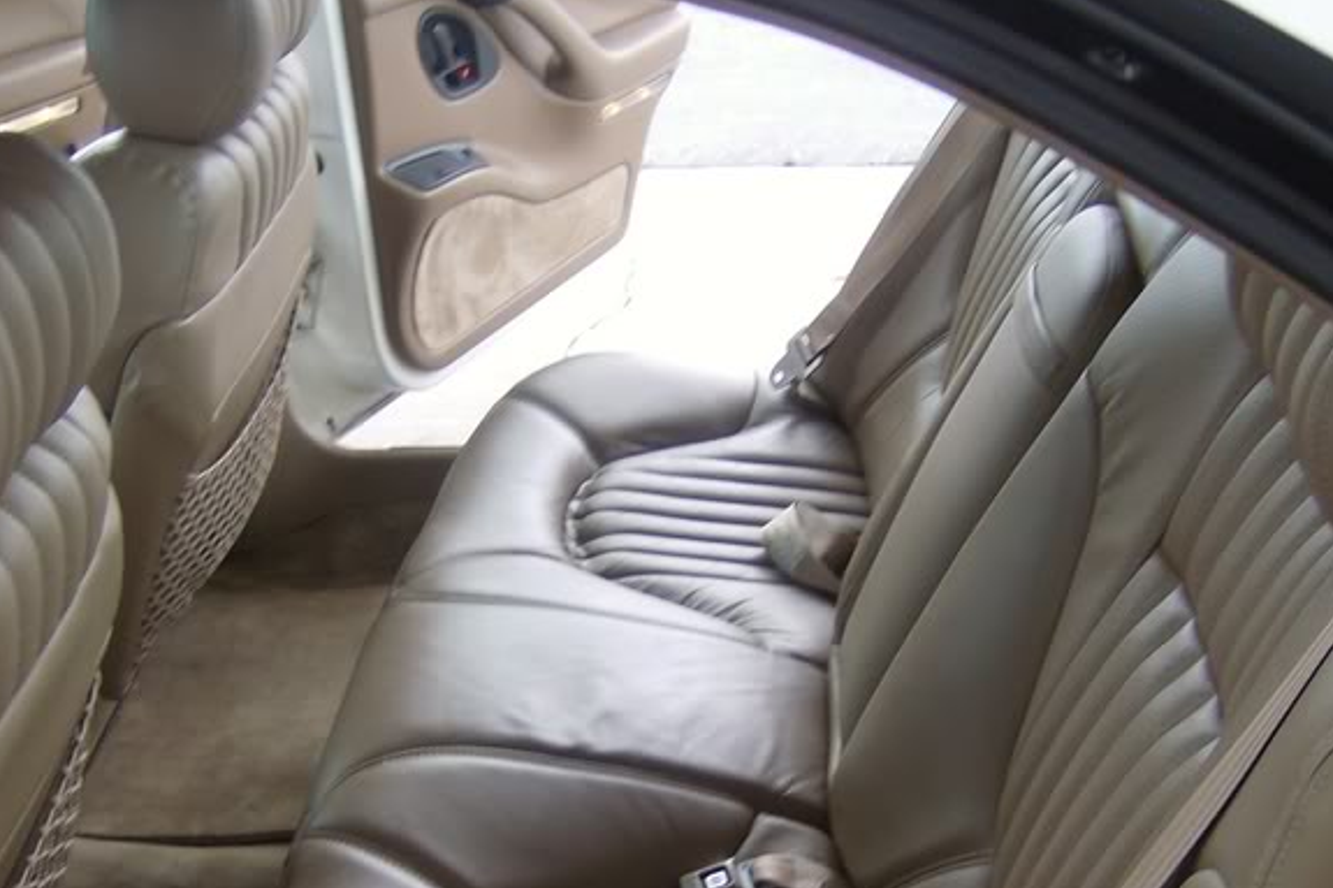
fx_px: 1925
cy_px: 668
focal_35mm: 52
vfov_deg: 25.7
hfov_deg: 38.2
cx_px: 642
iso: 100
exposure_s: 1/98.7
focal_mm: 6
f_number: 2.8
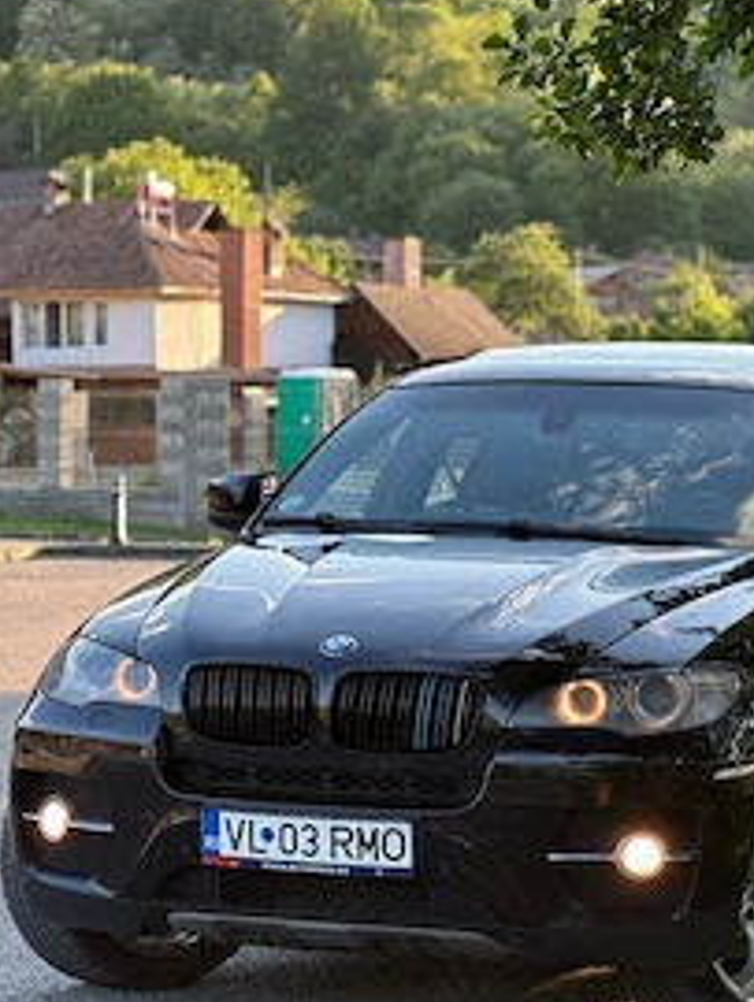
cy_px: 453
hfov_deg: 13.0
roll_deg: -1.1
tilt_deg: +0.1
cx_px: 546
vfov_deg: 17.2
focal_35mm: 114
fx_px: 3306
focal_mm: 9
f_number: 2.8
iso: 80
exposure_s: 1/121
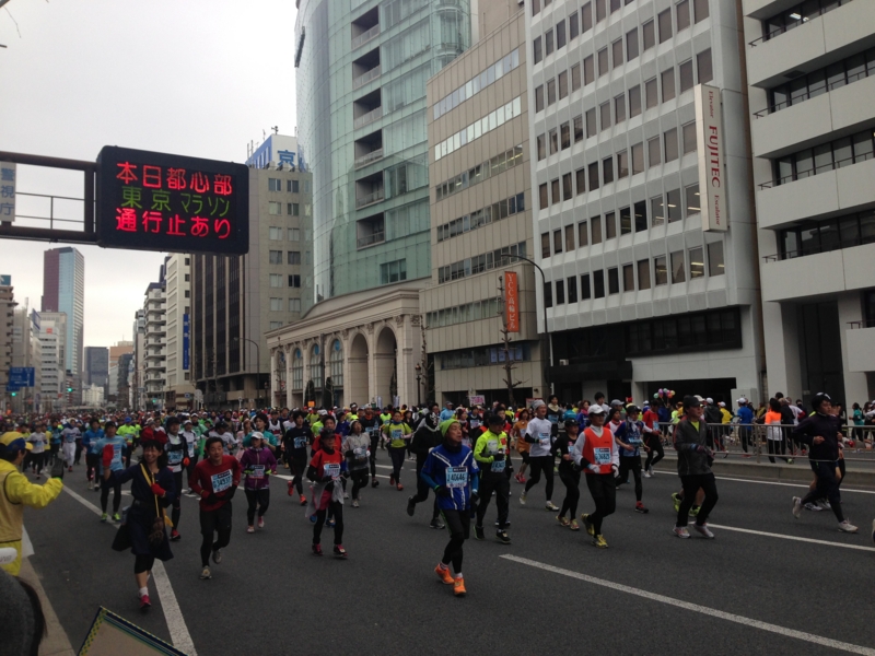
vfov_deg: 42.9
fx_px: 834
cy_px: 328
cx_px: 438
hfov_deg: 55.4
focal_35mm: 33
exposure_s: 1/369
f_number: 2.4
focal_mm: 4.12
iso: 50
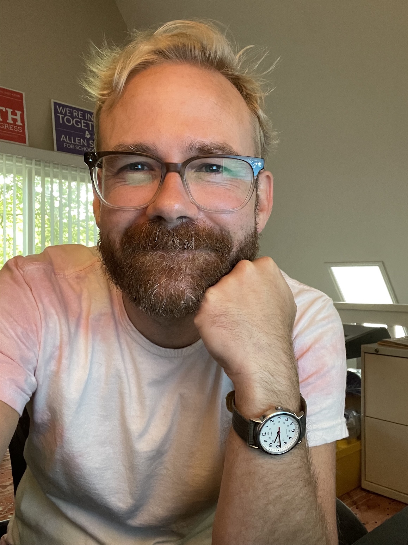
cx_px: 204
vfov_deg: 60.0
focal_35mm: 30
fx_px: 471
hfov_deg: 46.8
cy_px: 272
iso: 640
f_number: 2.2
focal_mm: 2.71
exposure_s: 1/30
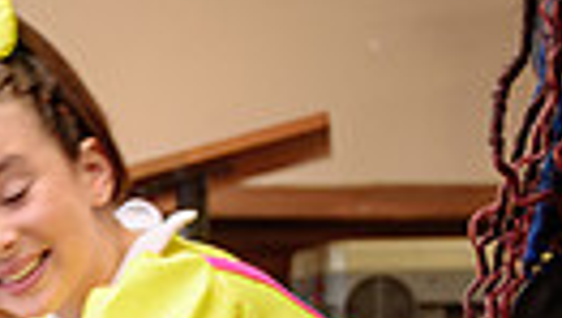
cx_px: -313
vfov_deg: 6.7
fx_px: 2625
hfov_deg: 11.6
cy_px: 660
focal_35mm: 176
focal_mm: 38
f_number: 2.8
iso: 320
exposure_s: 1/80
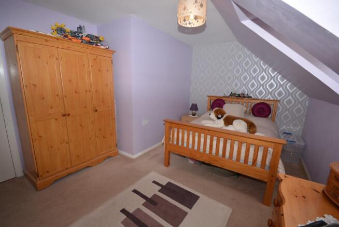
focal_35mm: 15
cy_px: 114
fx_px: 141
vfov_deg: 77.4
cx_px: 170
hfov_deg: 100.4
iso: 320
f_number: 5.6
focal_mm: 10
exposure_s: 1/80
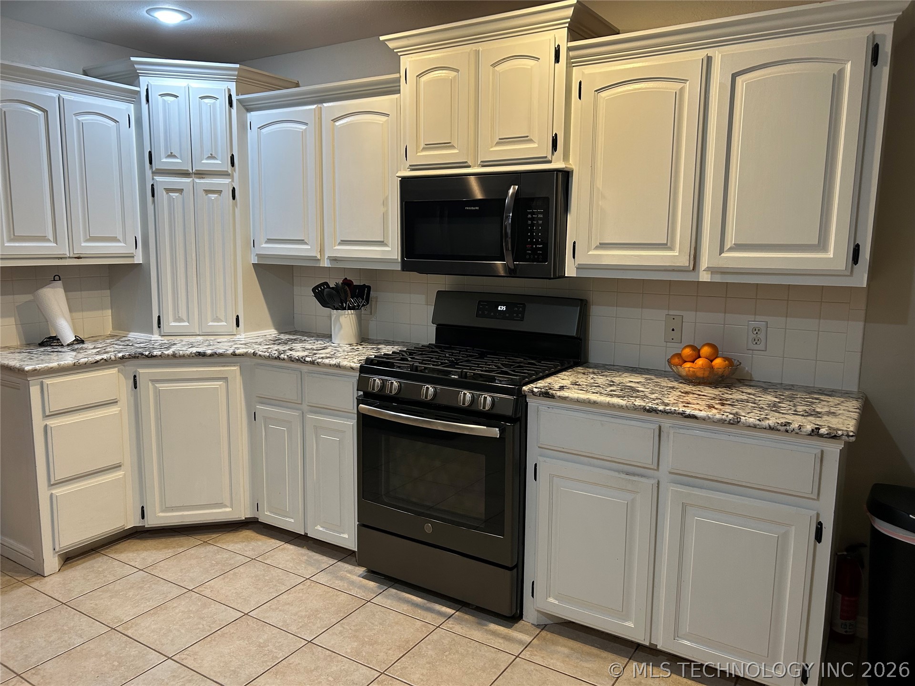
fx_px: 687
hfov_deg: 67.3
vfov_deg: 53.1
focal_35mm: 26
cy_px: 343
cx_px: 458
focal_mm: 5.7
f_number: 1.5
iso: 125
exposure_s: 1/60
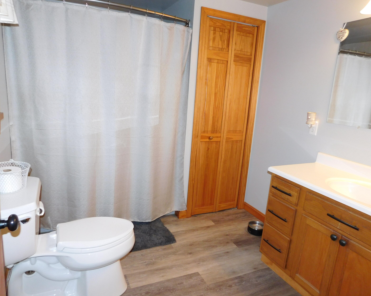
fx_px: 264
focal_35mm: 24
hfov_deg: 70.3
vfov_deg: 58.8
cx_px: 181
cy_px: 148
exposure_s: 1/30
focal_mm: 4
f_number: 3
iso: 200
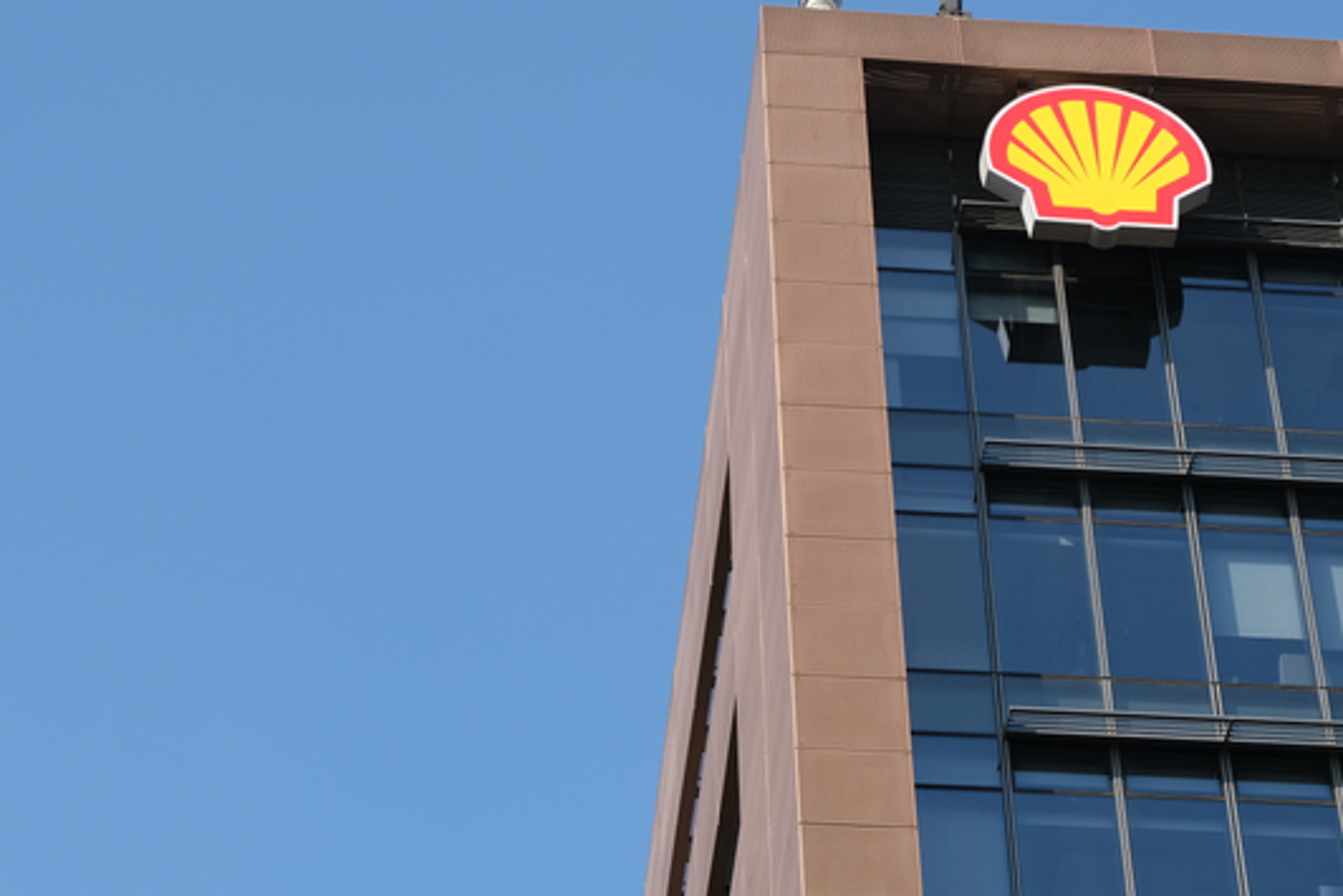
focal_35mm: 113
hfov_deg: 18.1
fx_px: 4216
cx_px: 800
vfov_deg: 12.1
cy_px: 360
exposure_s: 1/420
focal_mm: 55
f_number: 5.6
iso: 160
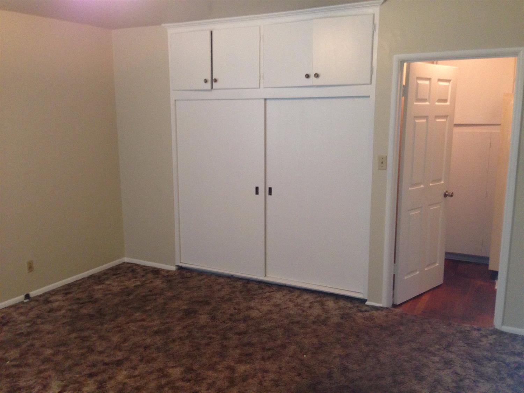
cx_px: 262
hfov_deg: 55.4
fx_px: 499
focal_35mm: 33
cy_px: 196
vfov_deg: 42.9
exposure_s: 1/20
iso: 200
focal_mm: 4.12
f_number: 2.4
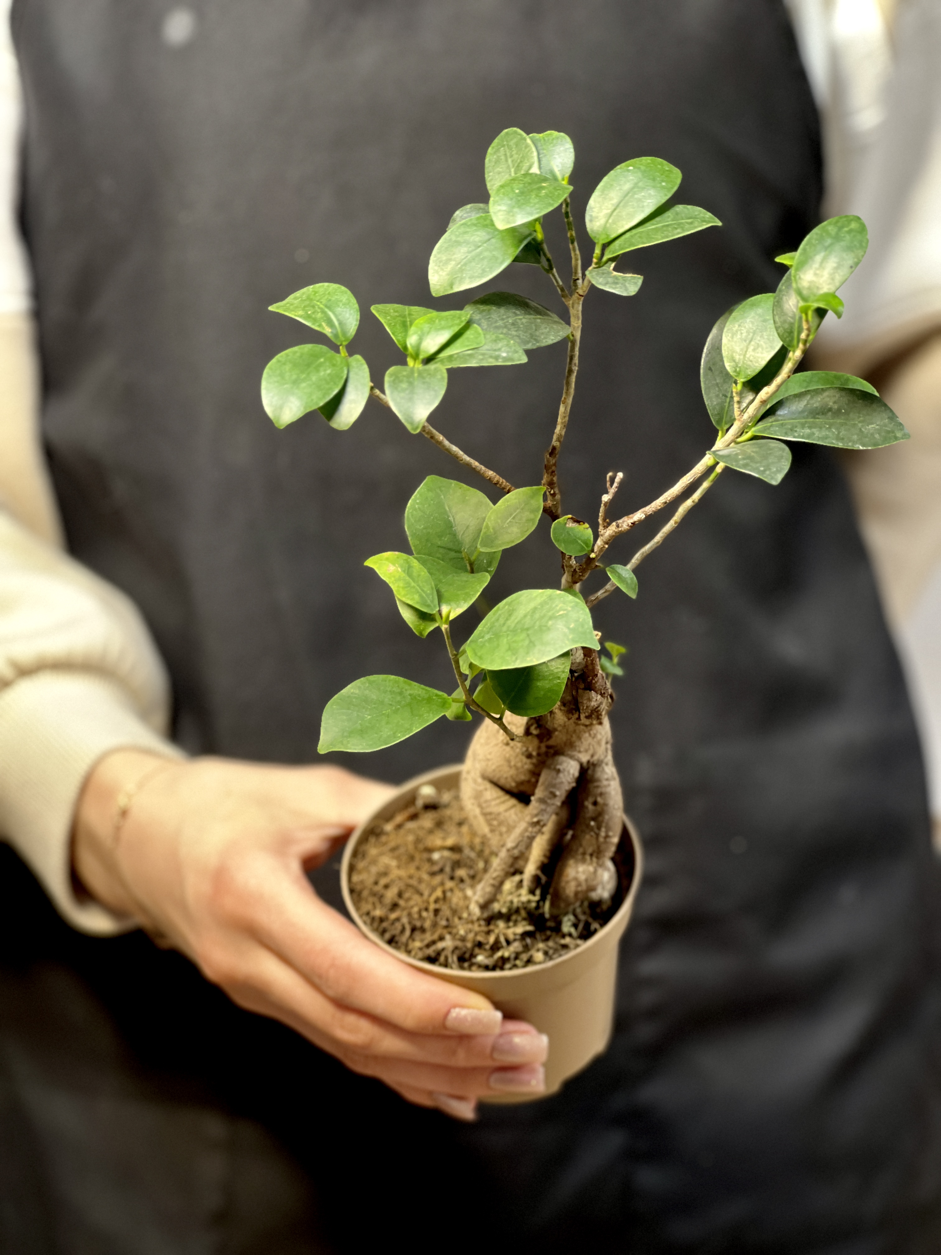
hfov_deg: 19.1
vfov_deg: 25.3
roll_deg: +0.6
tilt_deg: -9.8
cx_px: 470
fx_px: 2791
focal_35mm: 77
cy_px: 628
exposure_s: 1/33
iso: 200
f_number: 2.8
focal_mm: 9
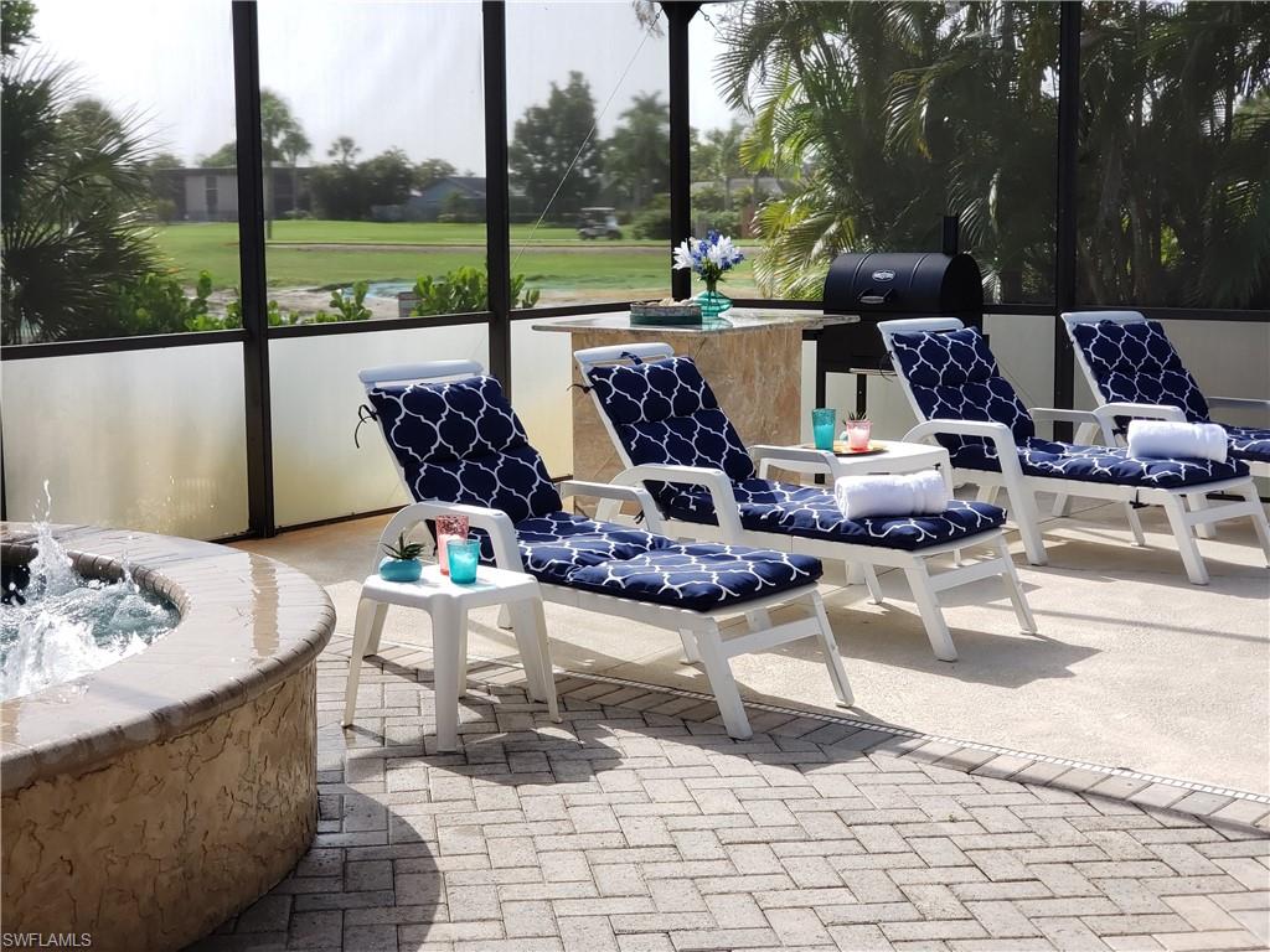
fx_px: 1908
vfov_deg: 28.0
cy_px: 476
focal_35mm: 52
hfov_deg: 36.8
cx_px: 635
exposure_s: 1/218
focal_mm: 6
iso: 32
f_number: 2.4
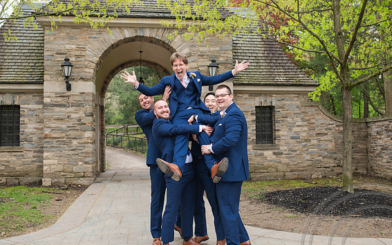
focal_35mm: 41
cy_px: 125
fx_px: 438
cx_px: 204
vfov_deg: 31.2
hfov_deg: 48.2
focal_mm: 35
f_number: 3.2
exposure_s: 1/320
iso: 450
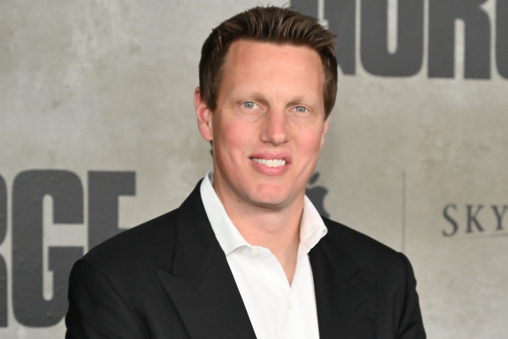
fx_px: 1058
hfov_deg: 27.0
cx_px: 266
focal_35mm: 75
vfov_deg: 18.2
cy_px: 171
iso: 500
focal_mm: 70
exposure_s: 1/160
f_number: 6.3
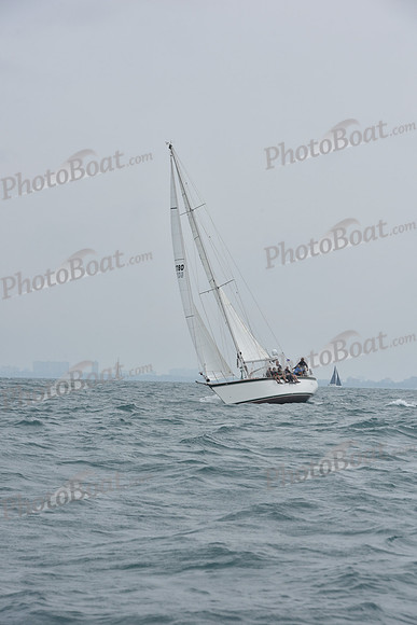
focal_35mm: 122
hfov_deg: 11.2
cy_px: 312
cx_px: 208
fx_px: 2118
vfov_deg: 16.8
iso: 250
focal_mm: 122
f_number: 10
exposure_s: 1/800
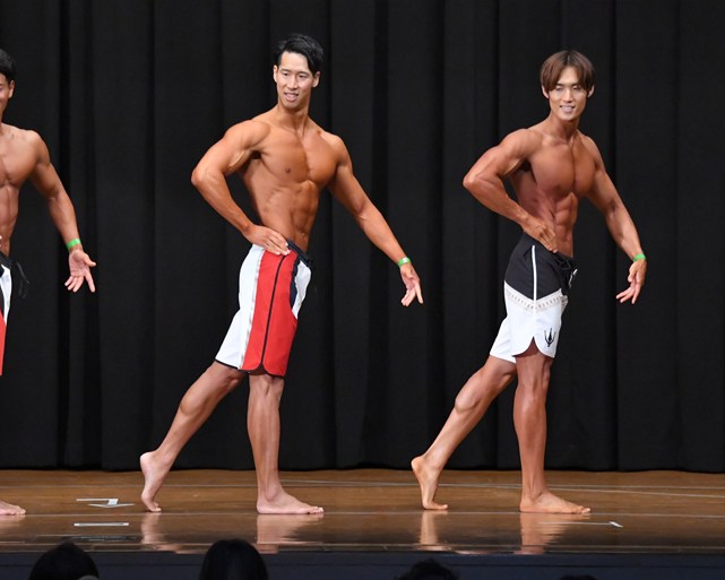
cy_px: 291
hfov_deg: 8.4
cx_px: 366
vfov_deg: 6.8
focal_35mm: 229
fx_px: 4914
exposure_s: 1/400
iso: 8000
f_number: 5.6
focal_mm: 135
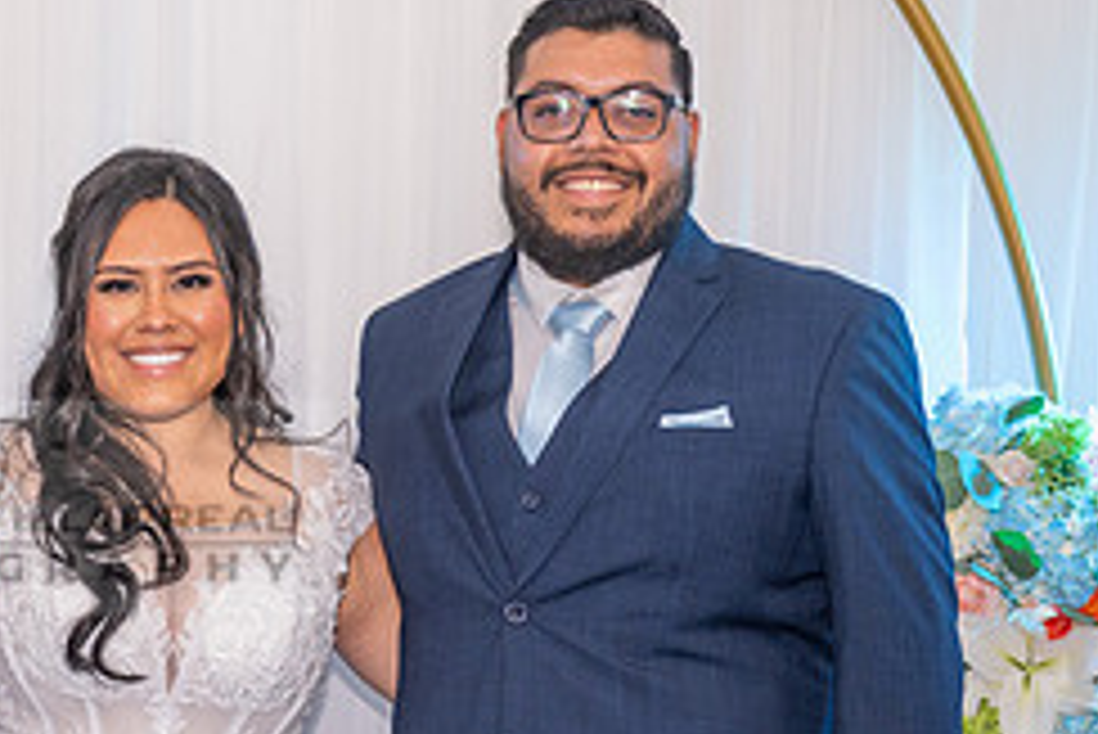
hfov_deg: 16.9
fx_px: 3601
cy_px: 507
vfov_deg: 11.6
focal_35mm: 118
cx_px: -50
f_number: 3.5
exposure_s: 1/200
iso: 1000
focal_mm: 48
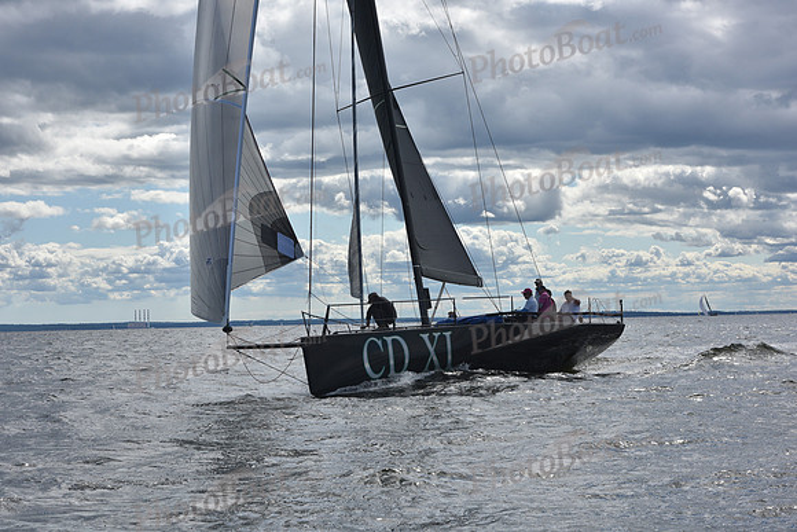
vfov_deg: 19.5
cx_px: 398
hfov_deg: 28.8
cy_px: 266
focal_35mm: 70
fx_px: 1550
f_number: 10
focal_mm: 70
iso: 250
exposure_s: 1/1000
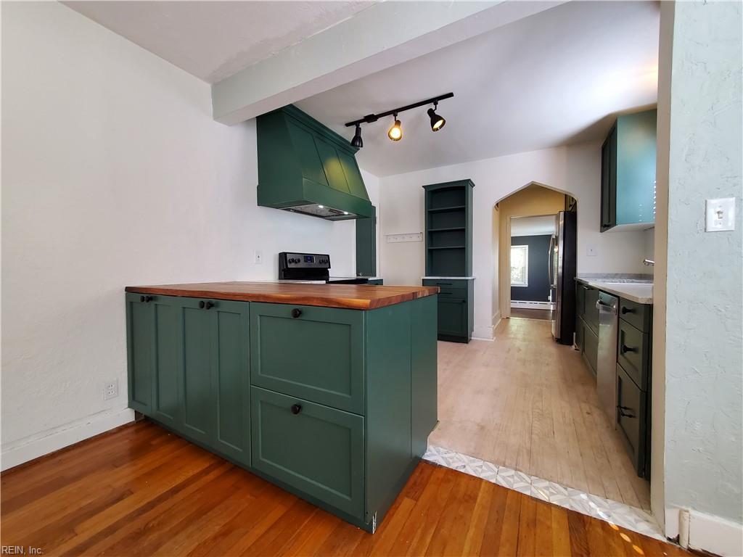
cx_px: 372
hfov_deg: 106.2
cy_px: 278
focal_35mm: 13
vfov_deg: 89.9
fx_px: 279
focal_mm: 1.8
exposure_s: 1/60
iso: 200
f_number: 2.2
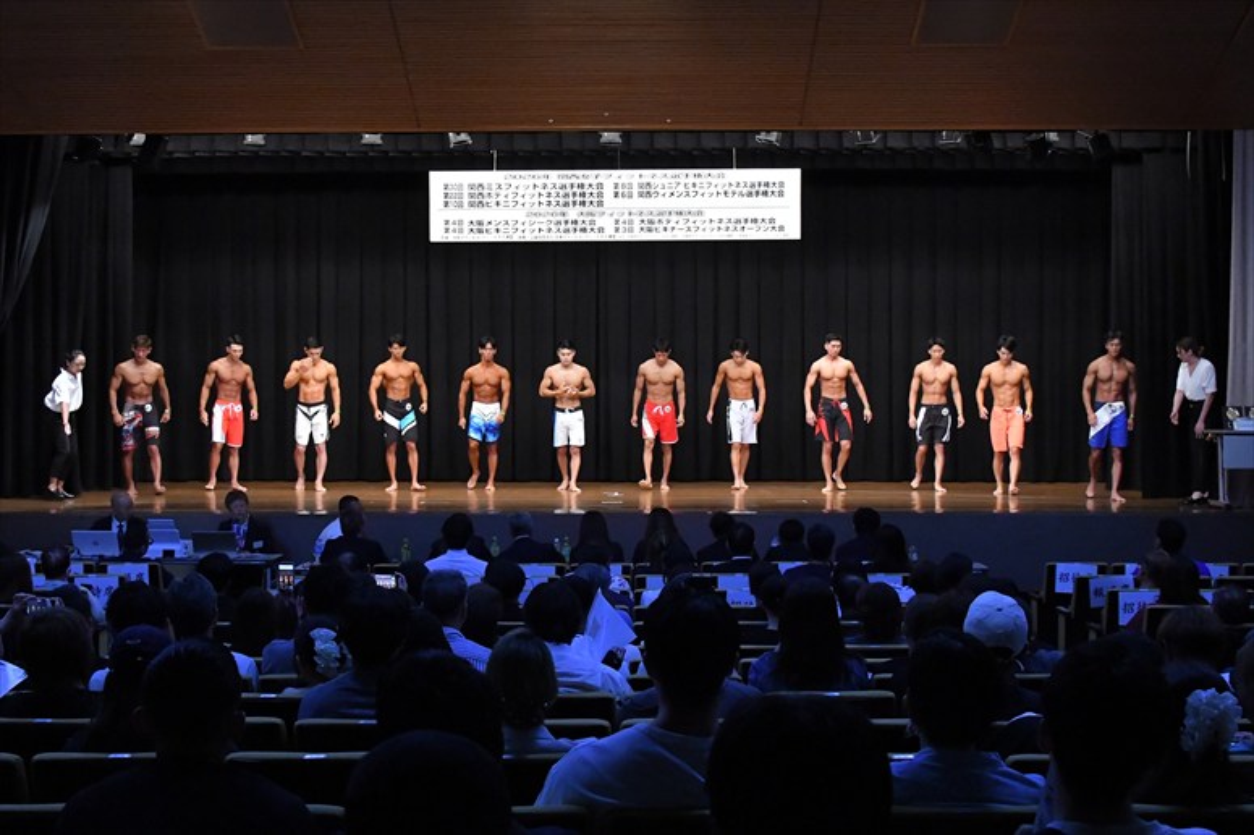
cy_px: 418
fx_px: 1810
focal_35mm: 52
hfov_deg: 38.2
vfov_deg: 26.0
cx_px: 627
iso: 8000
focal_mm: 35
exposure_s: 1/400
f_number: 5.6
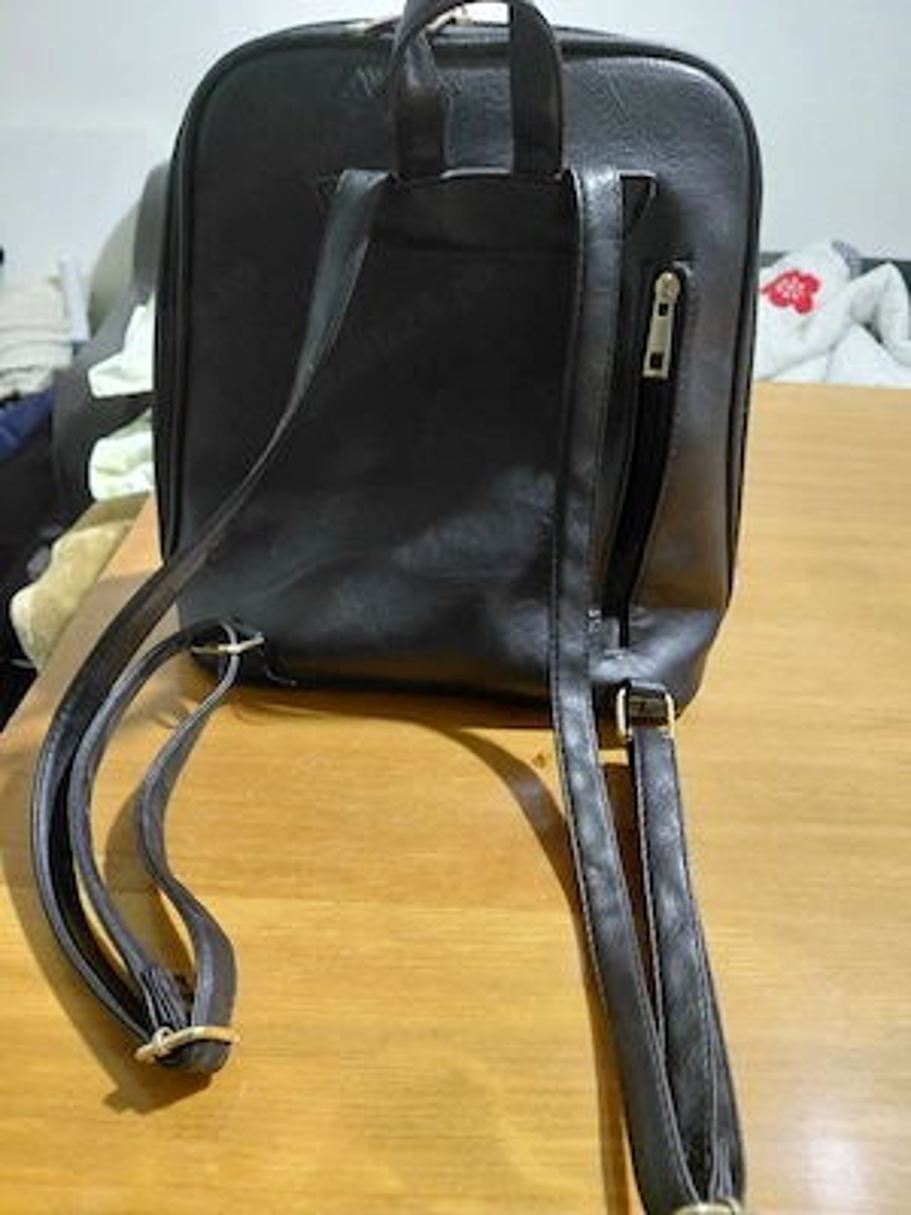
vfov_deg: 69.4
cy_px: 608
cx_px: 456
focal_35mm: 25
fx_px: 877
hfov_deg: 54.9
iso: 400
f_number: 1.8
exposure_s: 1/24
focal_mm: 4.69
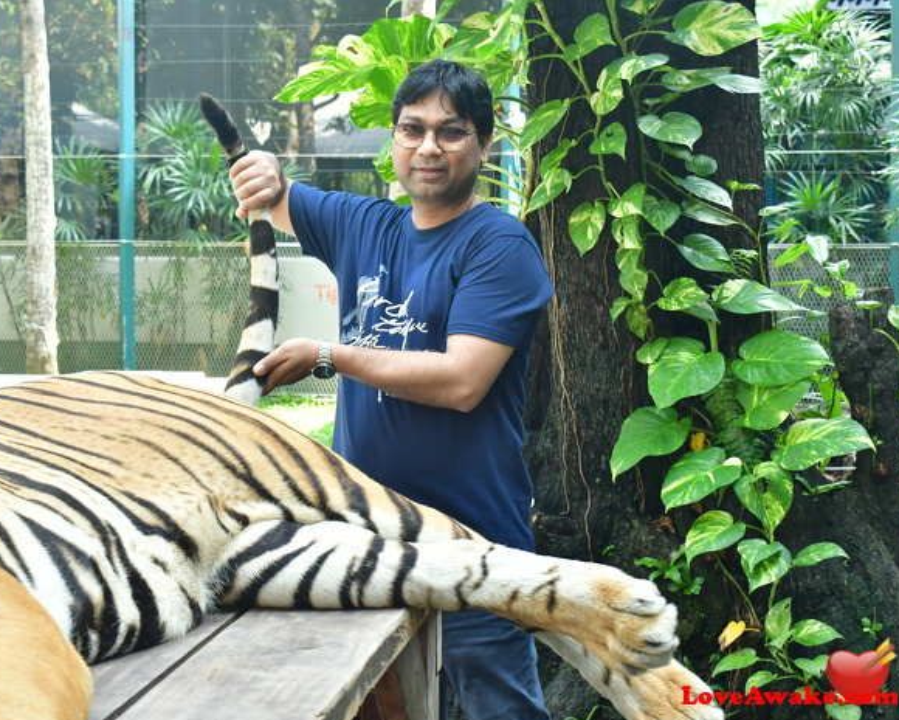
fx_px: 1809
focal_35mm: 68
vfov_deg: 22.5
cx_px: 370
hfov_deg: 27.9
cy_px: 361
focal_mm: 40
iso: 1000
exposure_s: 1/125
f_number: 7.1
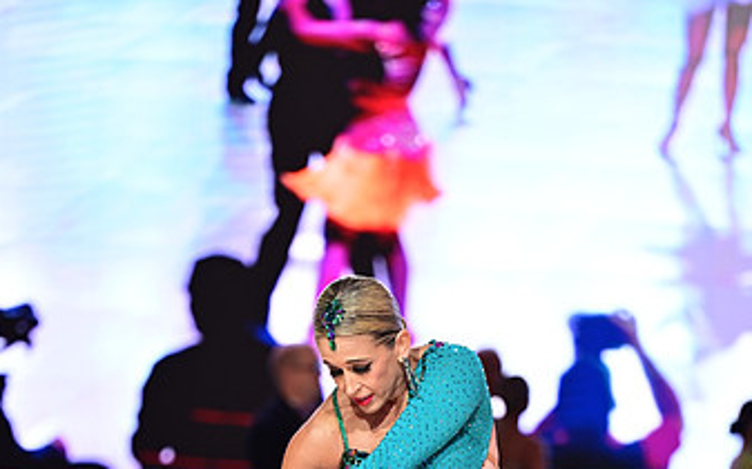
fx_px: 4853
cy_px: 623
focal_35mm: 237
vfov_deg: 5.5
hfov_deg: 8.9
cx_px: 386
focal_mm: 135
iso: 1600
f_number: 2.8
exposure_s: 1/400
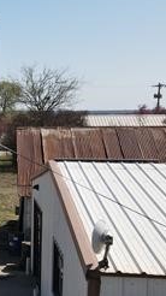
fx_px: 533
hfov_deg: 15.3
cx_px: -134
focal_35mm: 68
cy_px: 146
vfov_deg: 31.0
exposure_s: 1/800
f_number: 2.8
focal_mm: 4.5
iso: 100
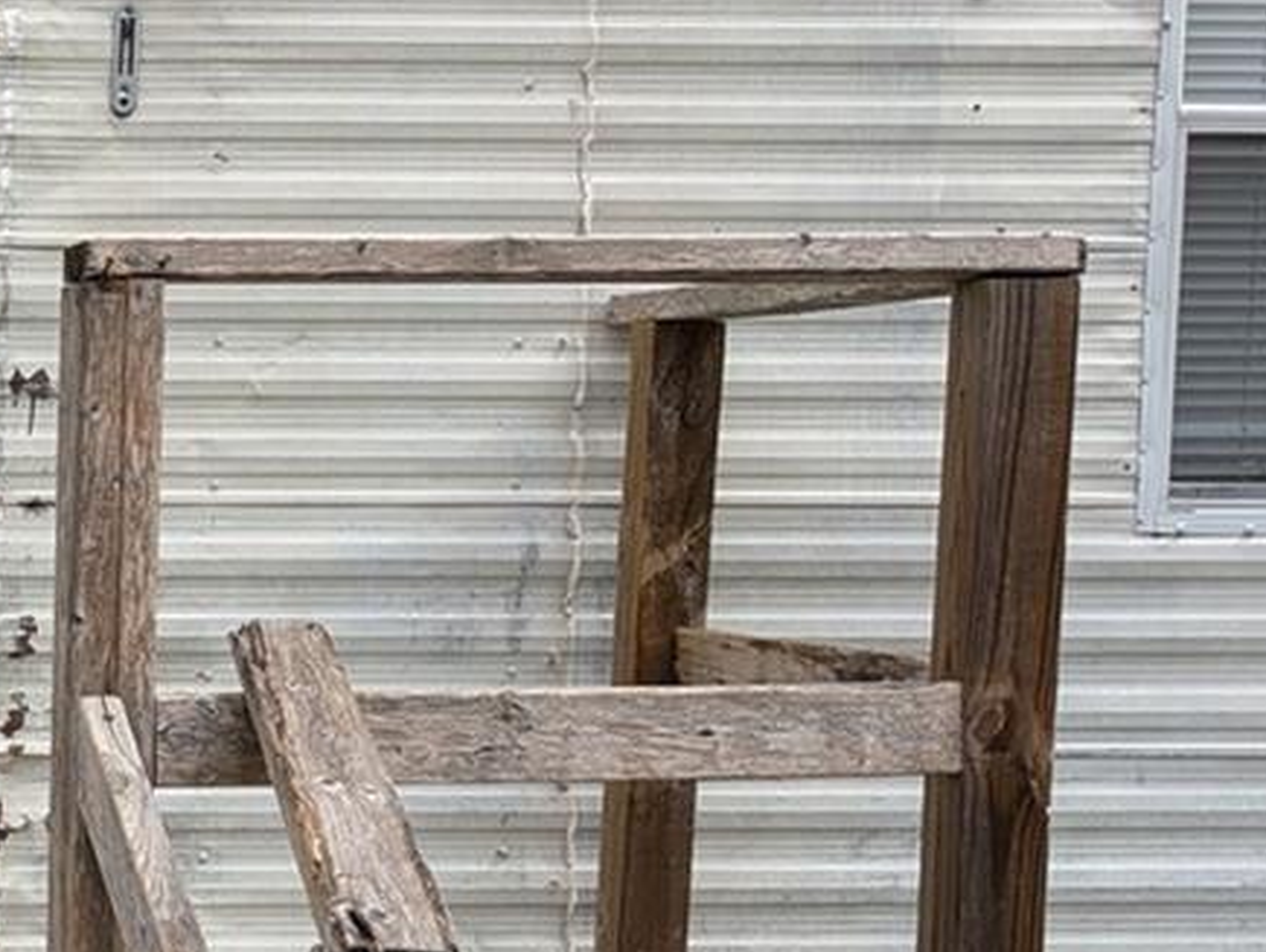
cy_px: 710
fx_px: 3221
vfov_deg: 16.7
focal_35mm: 88
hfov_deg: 19.9
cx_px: -512
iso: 45
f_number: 1.85
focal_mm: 6.81
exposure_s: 1/1078
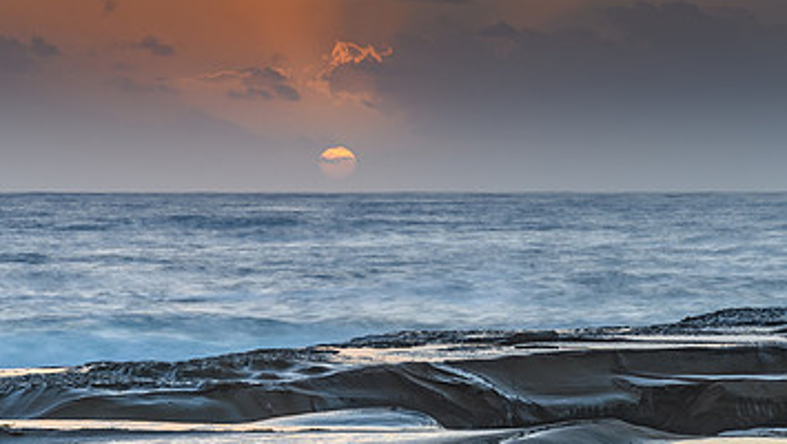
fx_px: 3799
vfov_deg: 6.7
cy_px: 134
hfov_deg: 11.8
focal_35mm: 182
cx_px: 350
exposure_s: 2
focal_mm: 70
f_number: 9
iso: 50
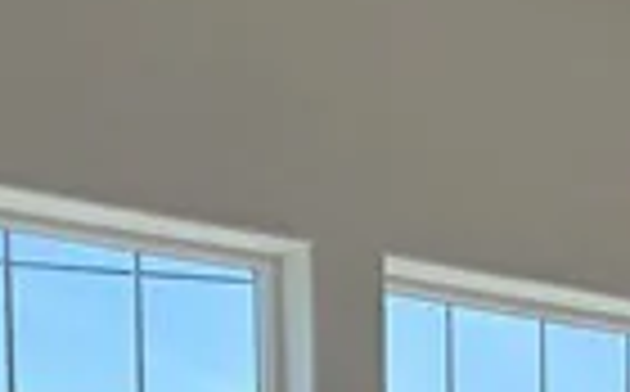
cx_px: 500
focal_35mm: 101
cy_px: 798
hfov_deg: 20.4
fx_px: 1731
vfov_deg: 11.5
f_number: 2.2
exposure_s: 1/1076
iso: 50
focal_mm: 2.2
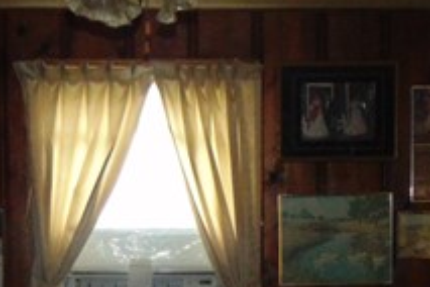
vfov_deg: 10.6
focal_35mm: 125
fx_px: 1493
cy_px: 408
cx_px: 153
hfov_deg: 16.4
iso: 200
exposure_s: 1/30
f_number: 3
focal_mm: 4.5
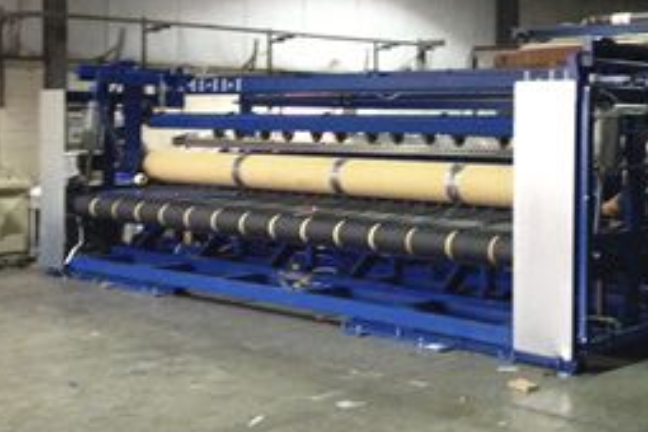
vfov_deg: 21.2
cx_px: 557
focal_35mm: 64
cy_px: 152
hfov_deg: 30.3
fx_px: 1152
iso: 400
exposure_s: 1/20
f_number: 2.4
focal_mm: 4.28
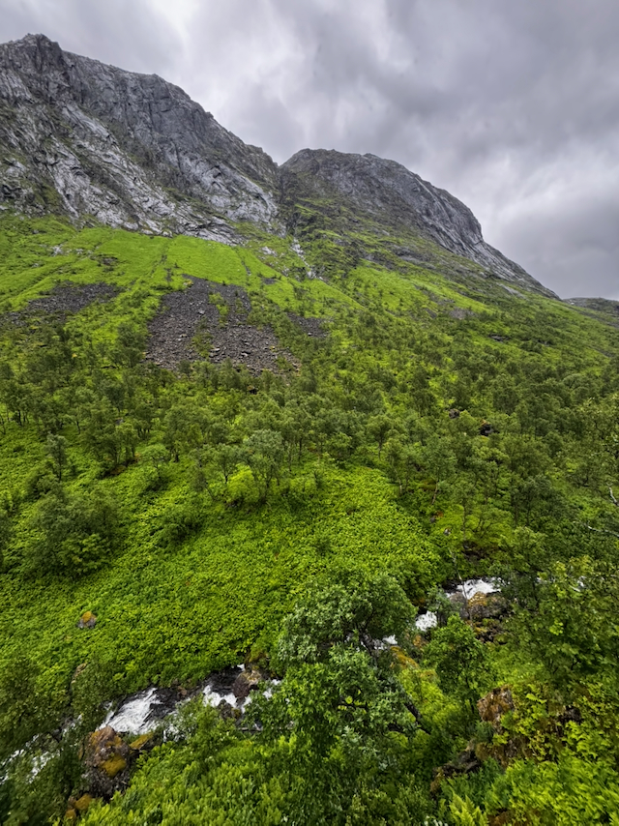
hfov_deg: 85.6
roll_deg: +1.3
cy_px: 413
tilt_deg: -1.3
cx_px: 310
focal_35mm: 14
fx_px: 334
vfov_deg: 102.1
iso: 200
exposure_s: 1/99
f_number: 2.2
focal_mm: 2.22
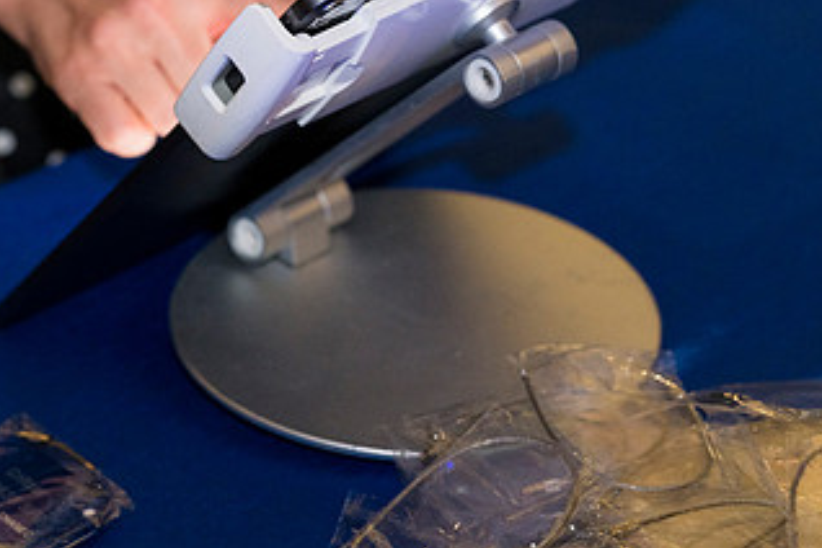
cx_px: 253
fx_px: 3539
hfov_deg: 13.2
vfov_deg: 8.8
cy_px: 167
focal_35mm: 155
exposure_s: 1/60
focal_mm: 85
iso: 1000
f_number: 4
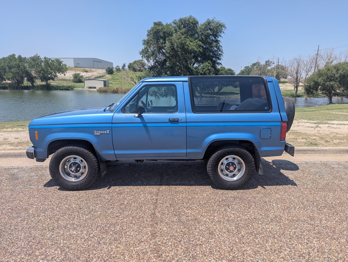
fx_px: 242
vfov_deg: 56.9
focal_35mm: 24
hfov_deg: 71.5
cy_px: 131
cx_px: 174
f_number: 1.85
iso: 45
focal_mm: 6.81
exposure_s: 1/1795
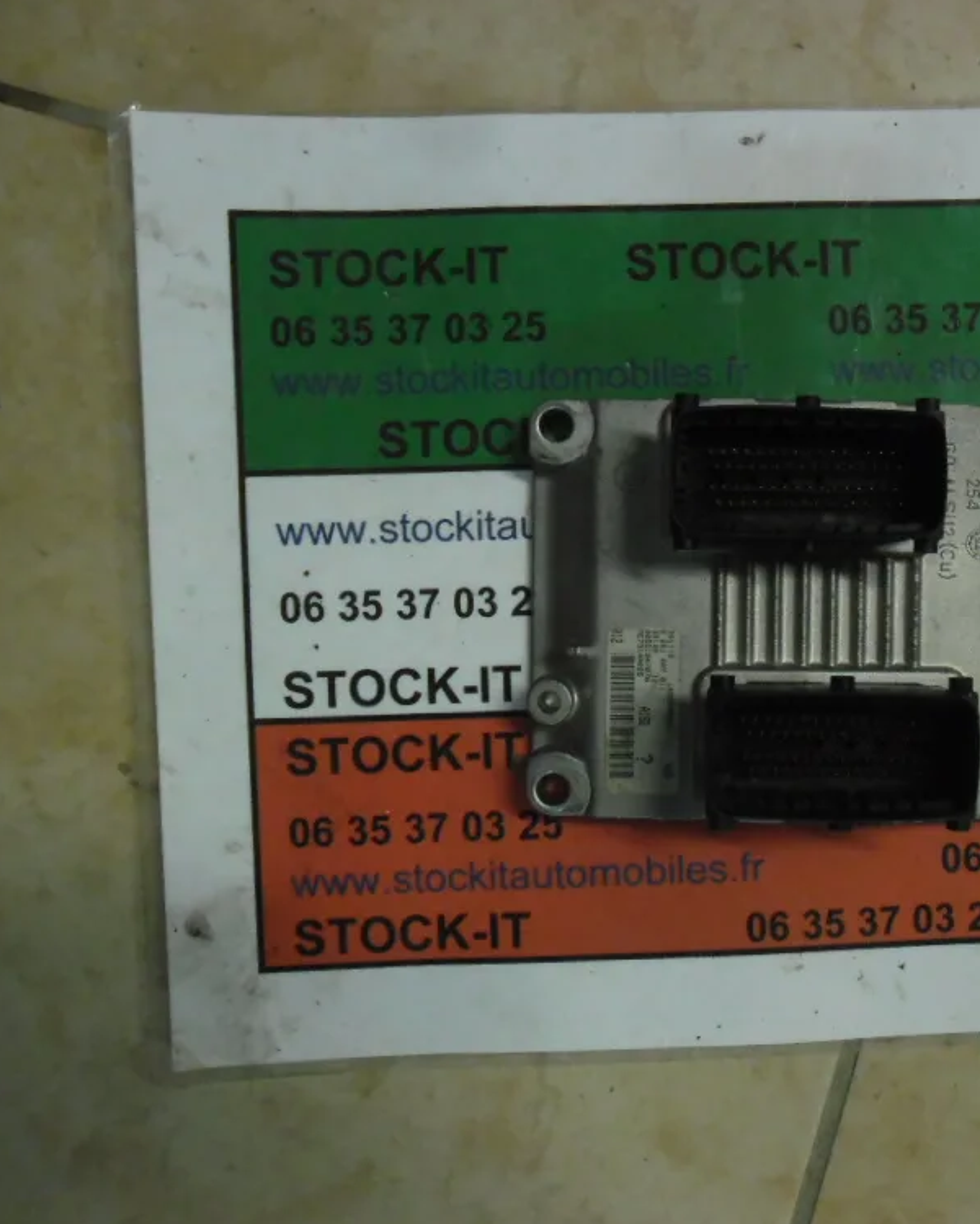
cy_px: 614
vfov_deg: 50.3
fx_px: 1305
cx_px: 779
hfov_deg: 39.6
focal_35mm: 36
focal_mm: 4.9
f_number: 3.5
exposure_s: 1/22
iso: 400
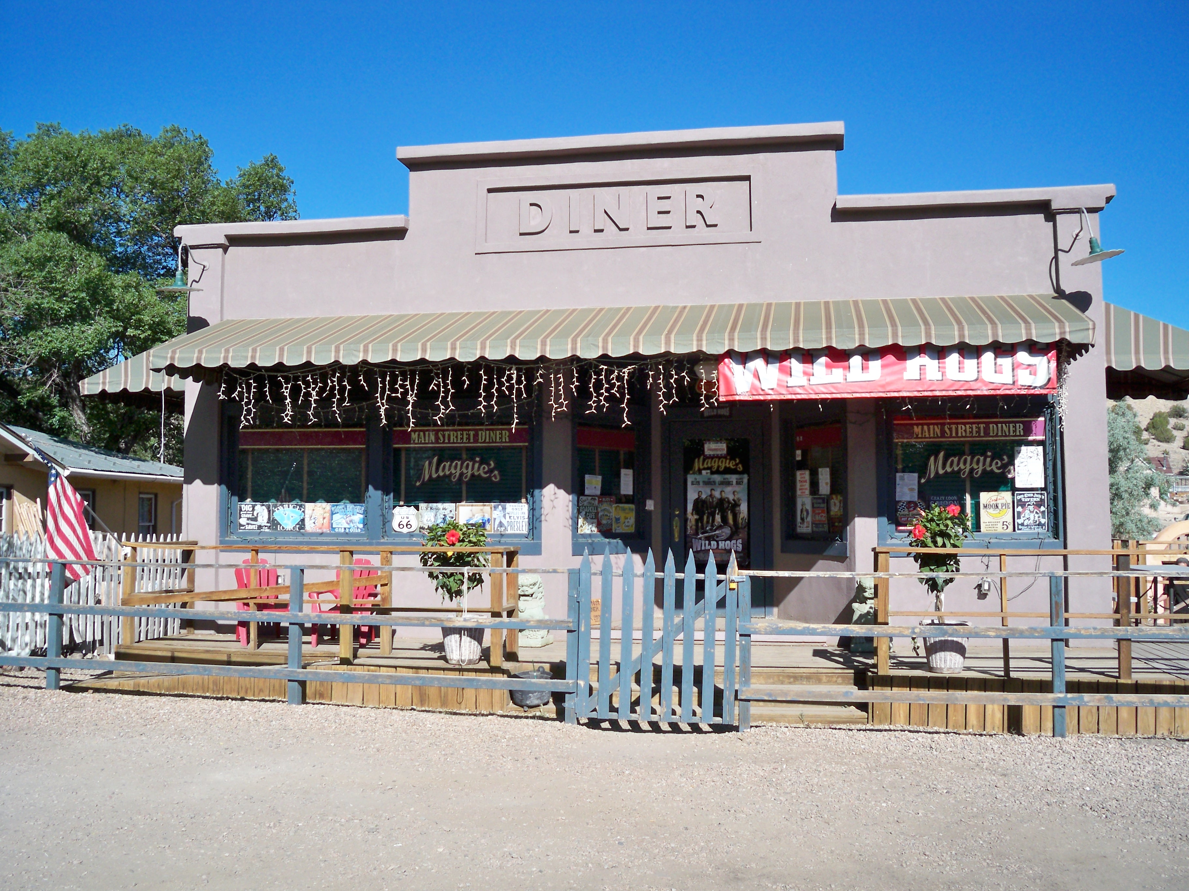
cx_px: 594
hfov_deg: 52.6
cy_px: 446
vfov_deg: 40.7
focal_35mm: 35
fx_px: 1202
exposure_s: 1/500
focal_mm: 6.3
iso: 80
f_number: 4.7
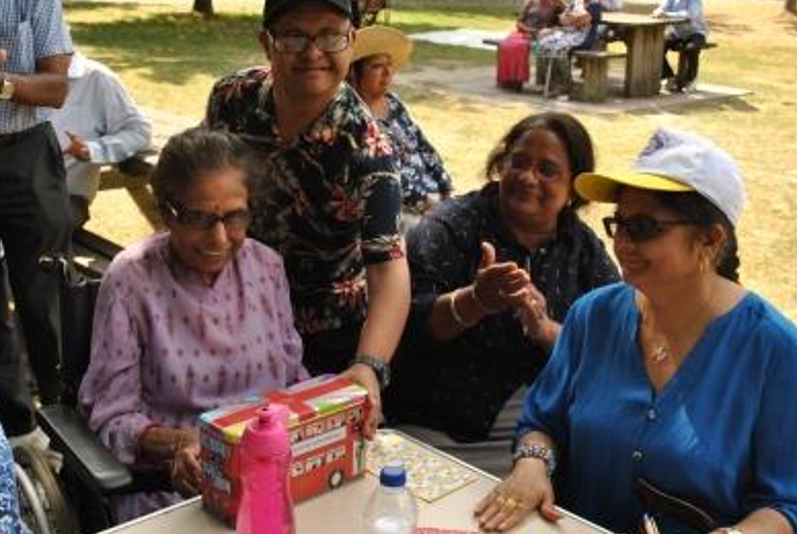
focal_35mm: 45
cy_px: 294
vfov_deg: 29.9
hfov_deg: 43.5
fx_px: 998
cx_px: 401
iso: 200
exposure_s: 1/250
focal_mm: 26
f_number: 5.6
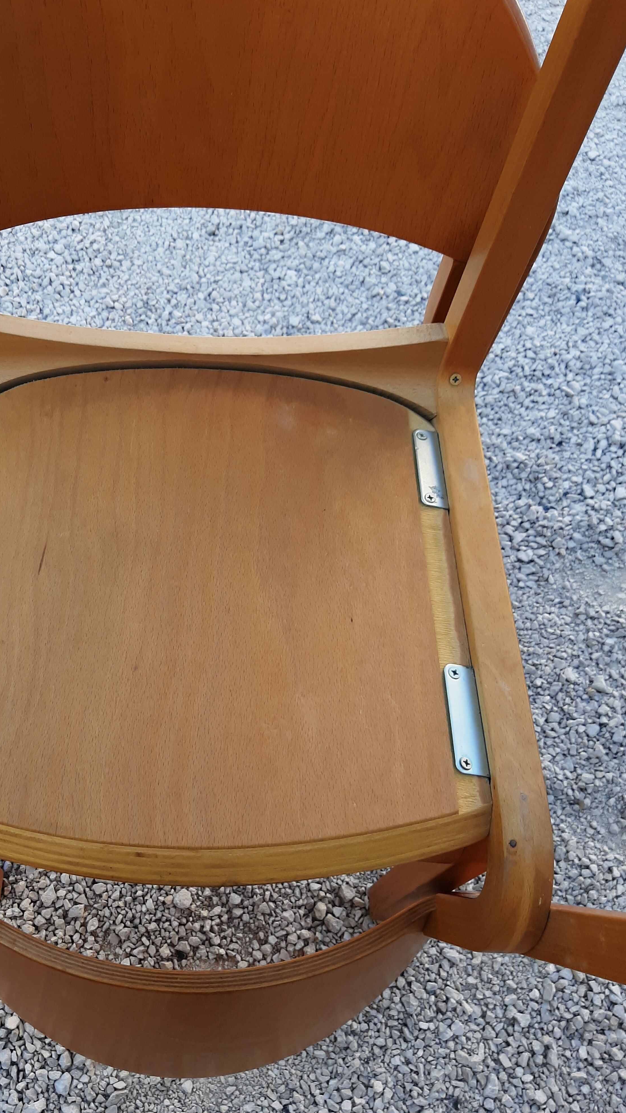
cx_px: 203
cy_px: 560
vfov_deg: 66.1
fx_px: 856
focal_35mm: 29
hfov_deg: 39.6
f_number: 1.7
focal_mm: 3.93
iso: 40
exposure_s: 1/415
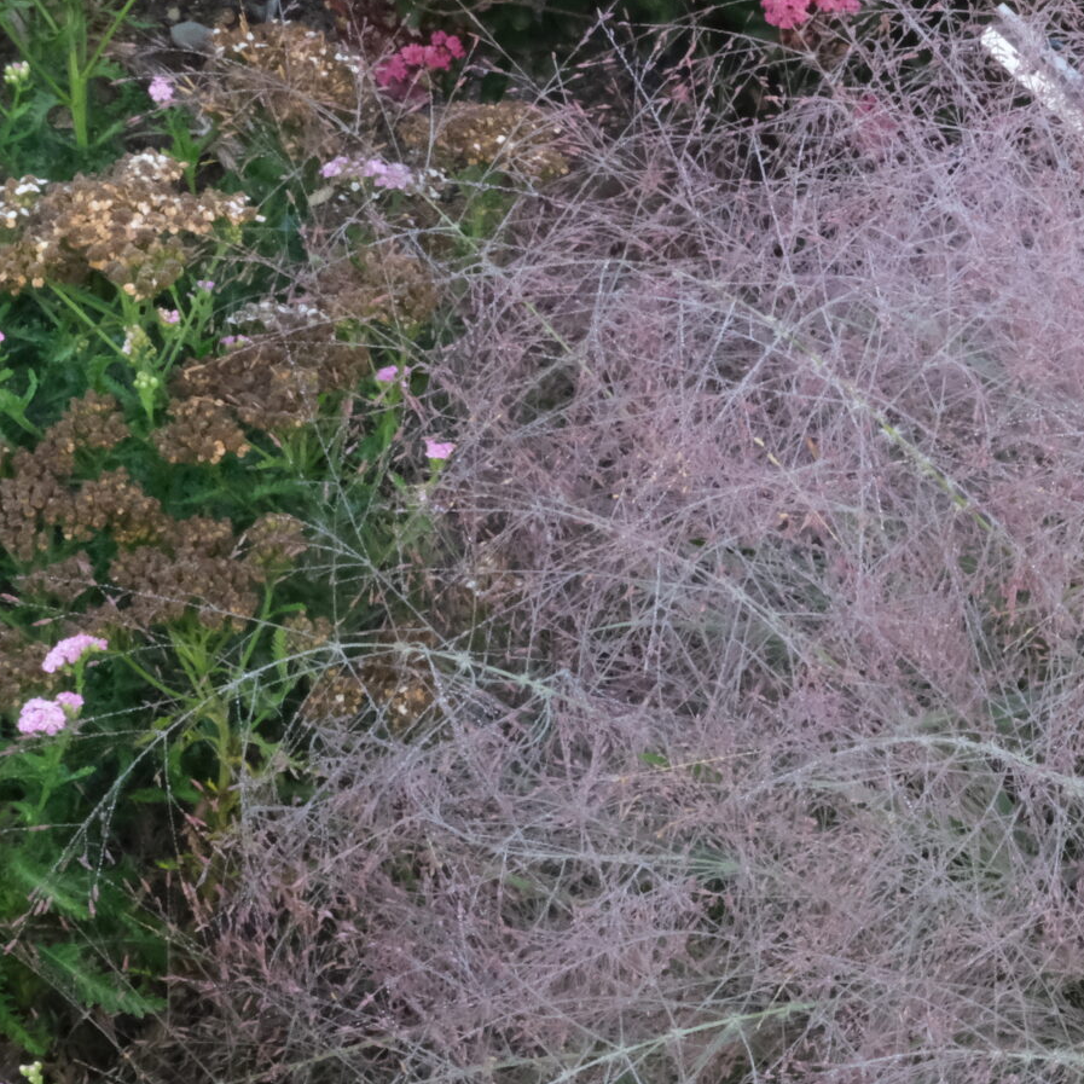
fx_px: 3437
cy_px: 782
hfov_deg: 17.0
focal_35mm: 97
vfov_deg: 17.8
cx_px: 1353
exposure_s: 1/52
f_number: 20
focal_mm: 26.5
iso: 5000
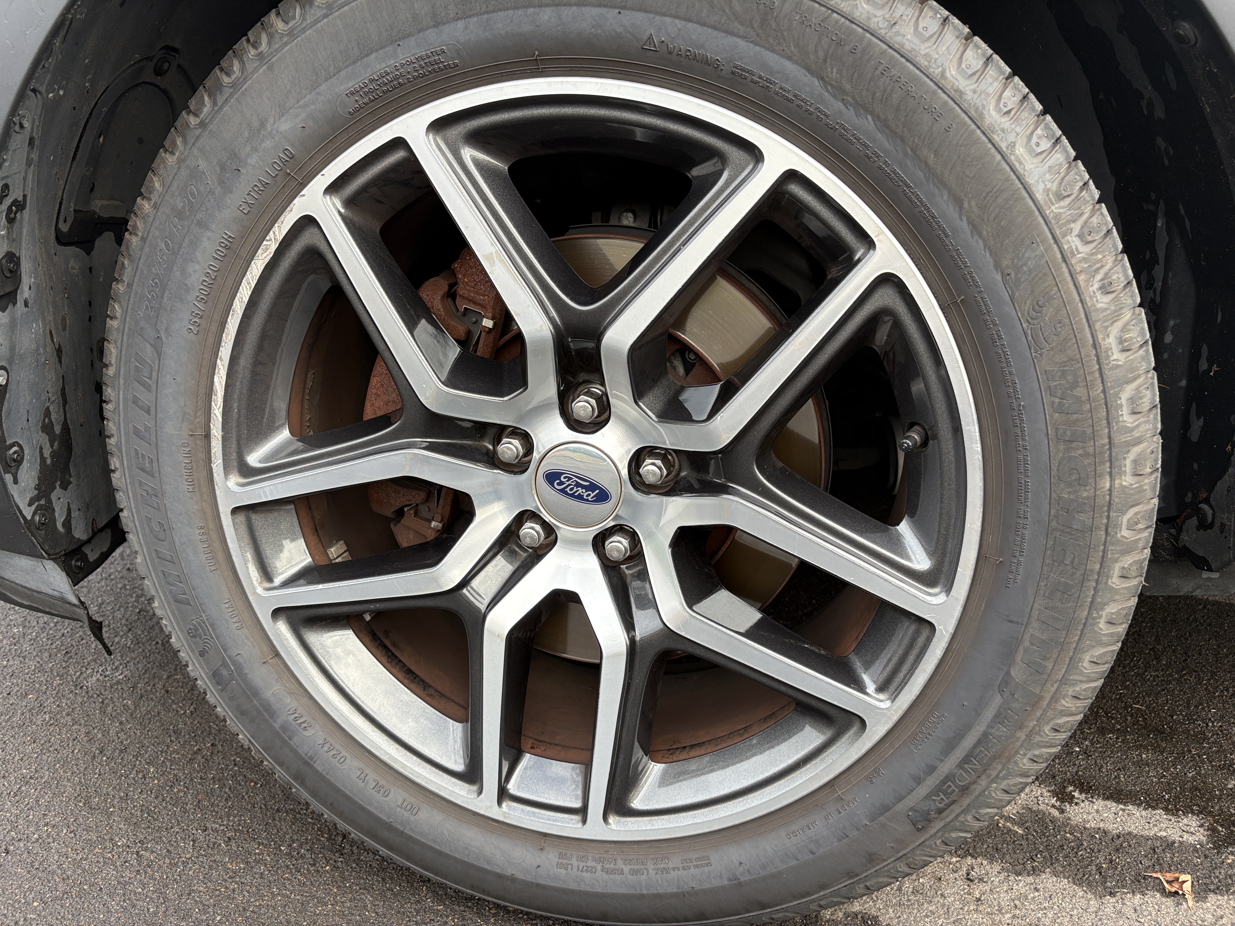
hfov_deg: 67.3
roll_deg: -3.0
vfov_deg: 53.1
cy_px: 463
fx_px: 928
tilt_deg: -19.6
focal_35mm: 26
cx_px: 618
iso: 64
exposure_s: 1/306
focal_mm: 5.96
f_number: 1.6
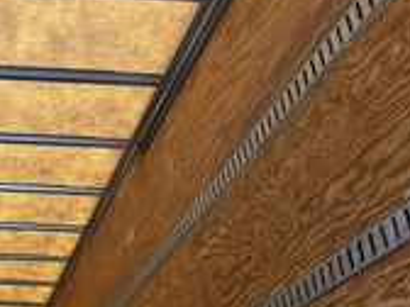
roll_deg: +0.7
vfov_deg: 25.5
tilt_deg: +27.0
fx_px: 675
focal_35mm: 57
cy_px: 212
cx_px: -22
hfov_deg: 30.7
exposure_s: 1/121
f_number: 1.78
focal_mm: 6.76
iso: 125
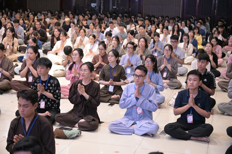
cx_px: 116
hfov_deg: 32.4
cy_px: 77
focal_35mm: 62
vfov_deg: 21.9
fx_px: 399
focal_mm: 62
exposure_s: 1/640
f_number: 4
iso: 20000
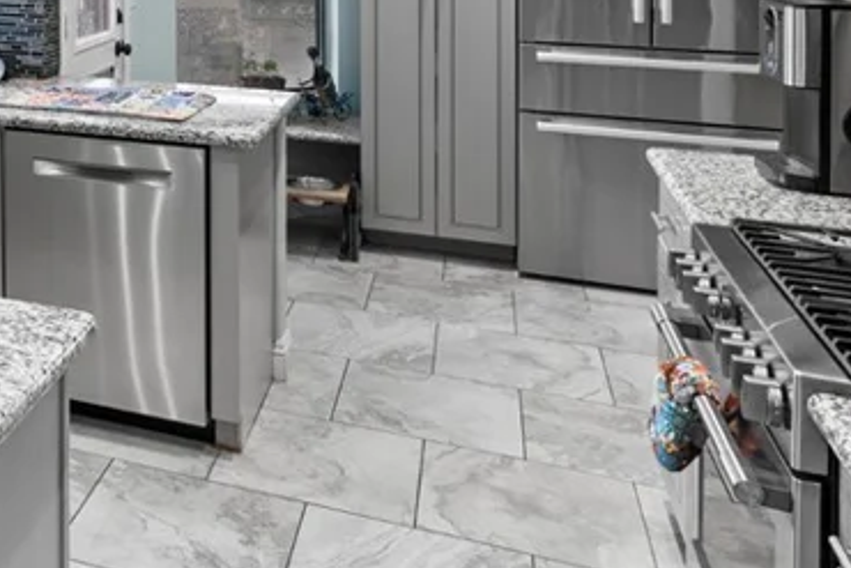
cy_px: -82
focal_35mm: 47
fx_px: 1111
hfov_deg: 35.8
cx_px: -80
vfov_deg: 26.1
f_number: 8
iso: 400
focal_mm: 17
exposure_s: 1/8
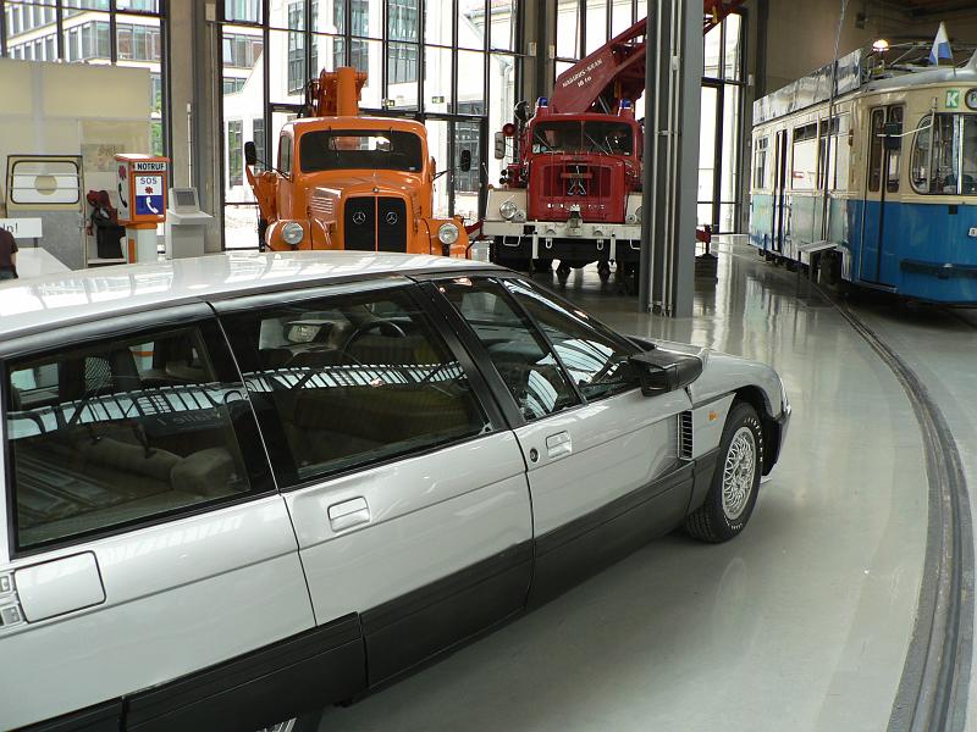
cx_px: 488
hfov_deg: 51.4
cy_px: 366
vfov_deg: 39.7
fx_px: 1016
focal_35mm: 36
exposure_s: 1/80
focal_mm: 6
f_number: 2.8
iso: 80
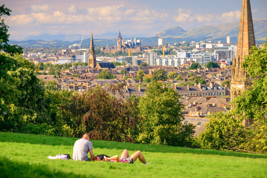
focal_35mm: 170
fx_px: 1261
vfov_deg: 8.1
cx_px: 134
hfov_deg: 12.1
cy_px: 89
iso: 400
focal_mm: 170
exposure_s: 1/500
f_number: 5.6
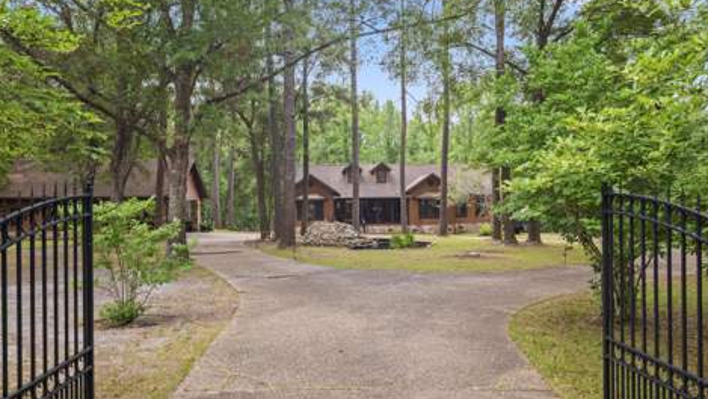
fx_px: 563
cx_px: 359
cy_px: 196
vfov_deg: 39.0
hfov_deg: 64.3
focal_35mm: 30
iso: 320
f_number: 7.1
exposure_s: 1/100
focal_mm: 28
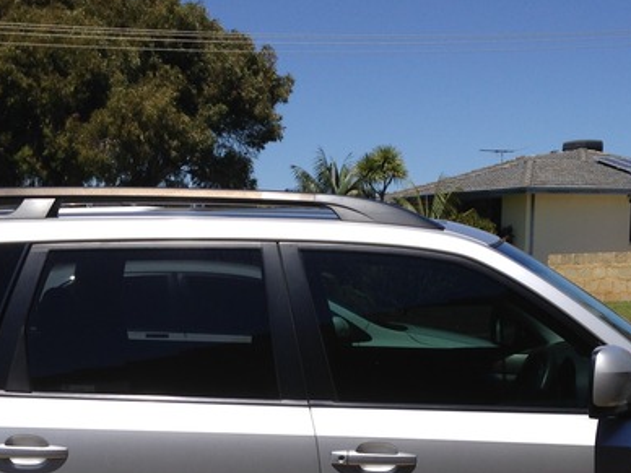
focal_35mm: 68
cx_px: 368
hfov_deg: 28.5
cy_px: 462
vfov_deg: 21.0
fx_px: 1240
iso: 50
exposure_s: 1/2169
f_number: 2.4
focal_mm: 4.12
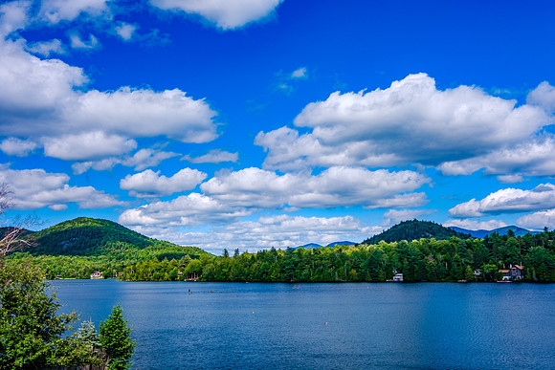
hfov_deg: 51.6
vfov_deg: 35.7
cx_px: 284
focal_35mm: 37
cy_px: 191
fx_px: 574
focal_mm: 24
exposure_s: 1/120
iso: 160
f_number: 9
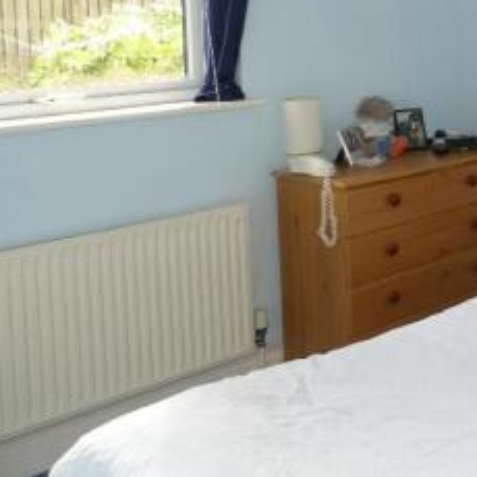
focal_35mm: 56
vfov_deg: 29.4
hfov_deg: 26.6
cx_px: 592
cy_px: 51
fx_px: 873
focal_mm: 4.5
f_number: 2.8
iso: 80
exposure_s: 1/60
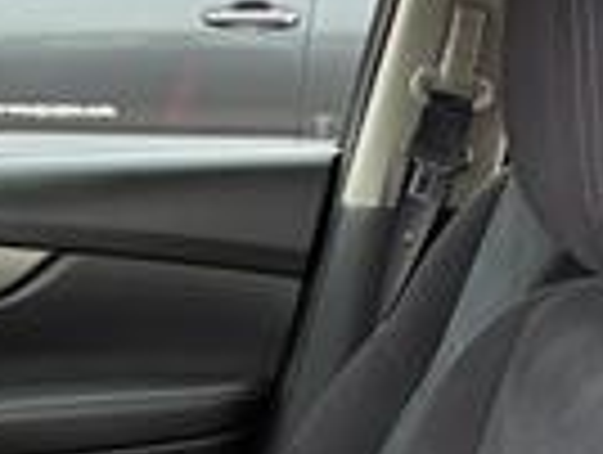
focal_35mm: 124
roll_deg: -1.5
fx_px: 2164
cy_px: 553
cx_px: 40
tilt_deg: -16.7
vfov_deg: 11.7
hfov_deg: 15.6
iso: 50
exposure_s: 1/236
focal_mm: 5.96
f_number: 1.6
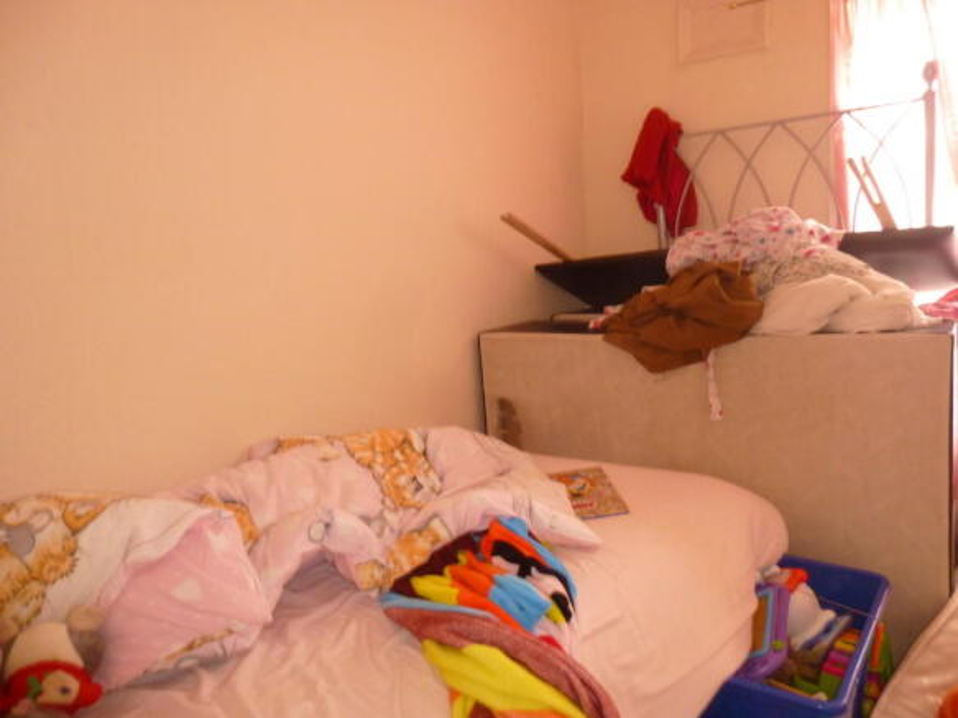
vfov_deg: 54.9
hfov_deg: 69.4
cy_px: 359
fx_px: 692
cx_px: 479
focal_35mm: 25
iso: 400
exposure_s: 1/8
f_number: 3.1
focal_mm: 4.5
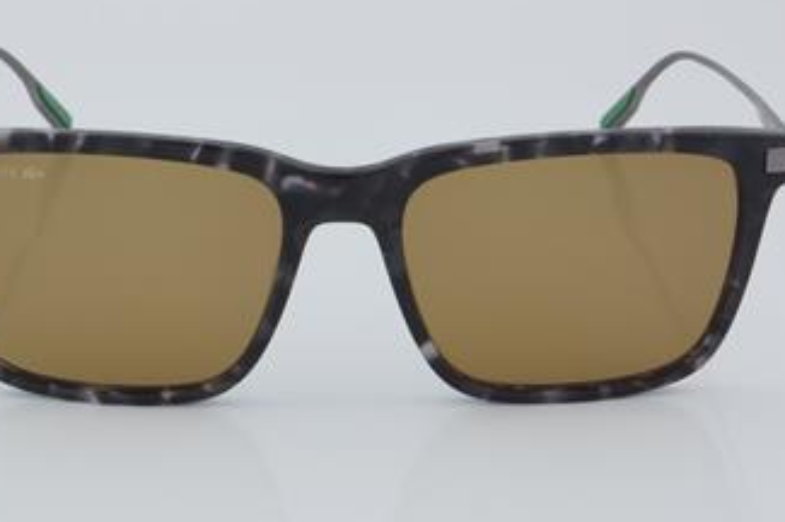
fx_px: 2214
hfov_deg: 20.1
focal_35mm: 102
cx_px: 336
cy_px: 268
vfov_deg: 13.4
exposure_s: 1/4
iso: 100
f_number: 32
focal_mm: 55
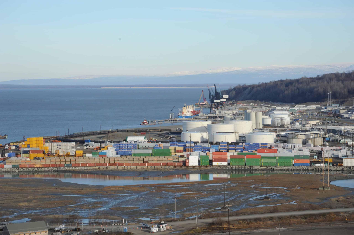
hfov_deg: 17.1
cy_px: 118
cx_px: 177
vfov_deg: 11.4
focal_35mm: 120
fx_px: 1179
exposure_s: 1/640
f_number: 13
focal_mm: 120
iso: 1000
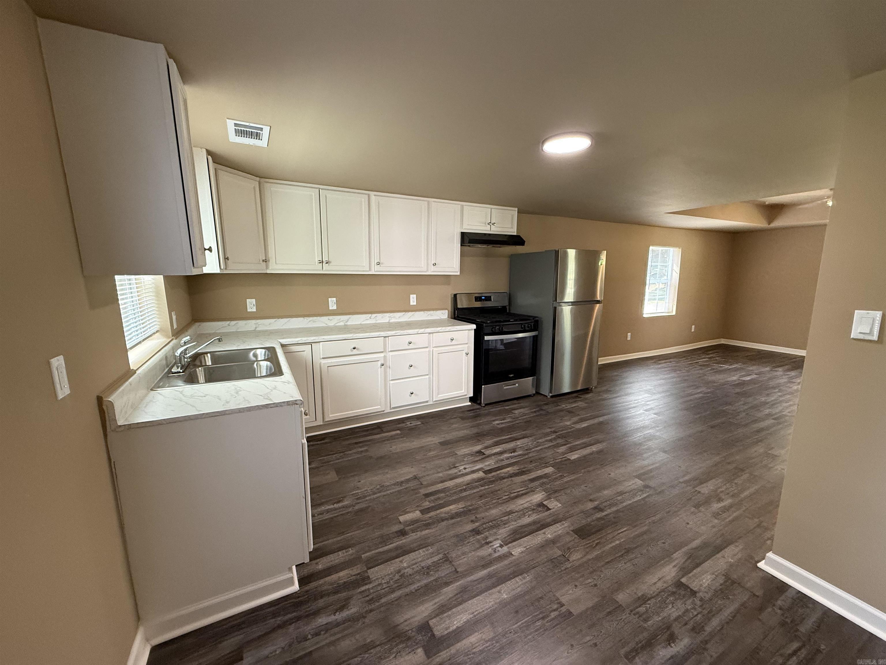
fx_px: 358
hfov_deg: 102.1
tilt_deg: -8.9
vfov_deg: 85.7
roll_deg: +0.0
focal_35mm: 14
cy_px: 332
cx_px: 443
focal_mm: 2.22
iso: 400
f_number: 2.2
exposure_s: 1/60
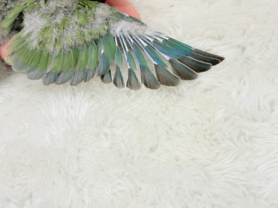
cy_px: 104
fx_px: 418
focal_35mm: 52
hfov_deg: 36.8
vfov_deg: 28.0
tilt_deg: -52.2
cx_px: 139
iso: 64
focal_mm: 5.96
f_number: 1.6
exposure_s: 1/100
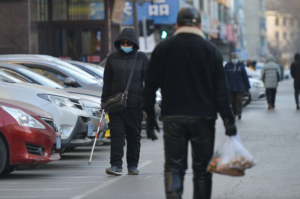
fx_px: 1331
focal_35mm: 160
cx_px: 150
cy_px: 100
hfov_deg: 12.9
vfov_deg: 8.5
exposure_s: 1/1000
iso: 500
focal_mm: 160
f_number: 2.8
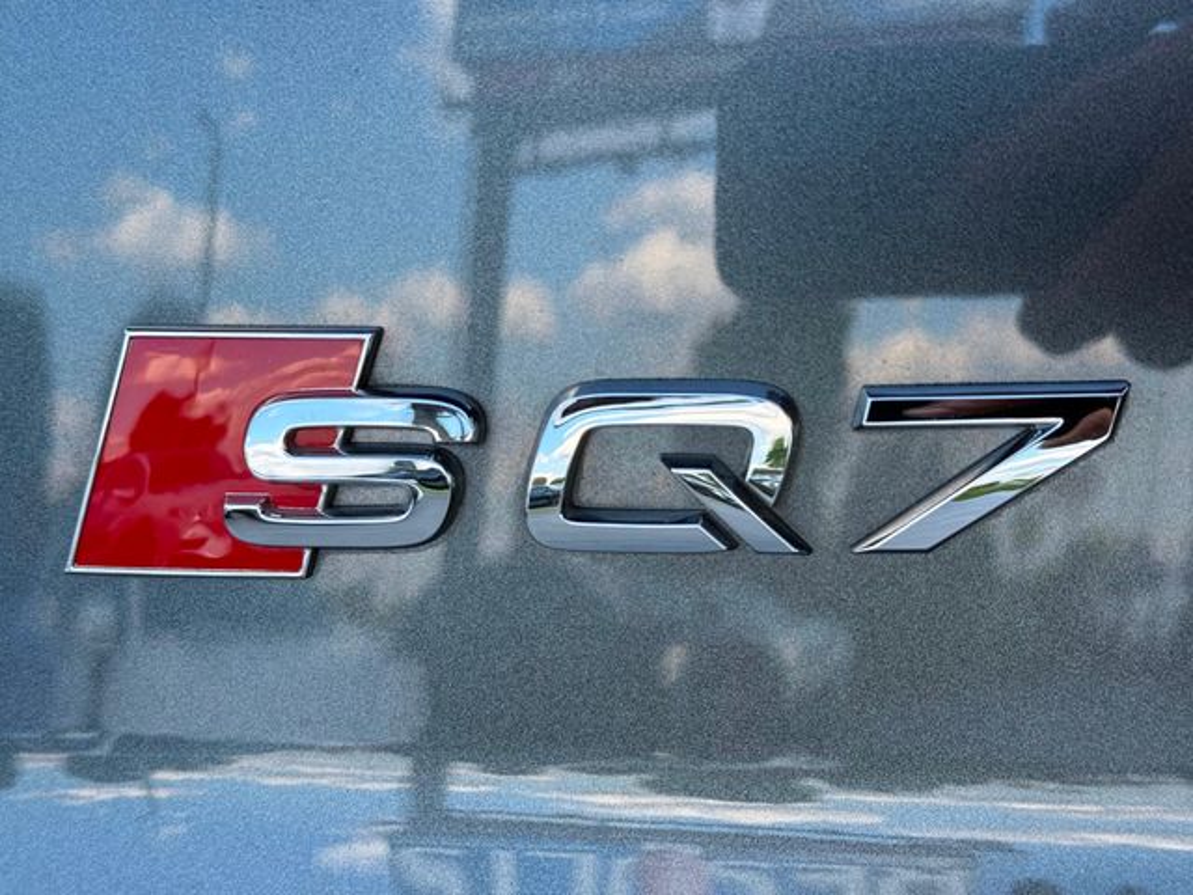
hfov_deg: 39.7
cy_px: 448
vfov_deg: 30.3
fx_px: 1654
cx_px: 596
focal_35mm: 48
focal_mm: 6.76
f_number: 1.78
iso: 80
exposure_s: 1/794
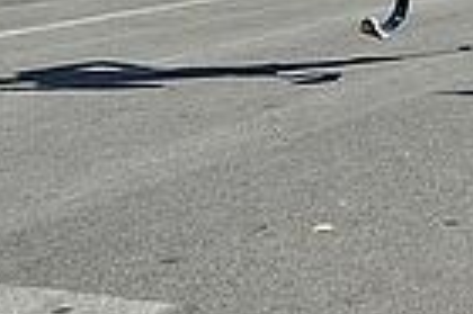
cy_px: -201
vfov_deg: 12.4
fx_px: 1352
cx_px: 547
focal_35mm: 103
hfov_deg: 18.9
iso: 200
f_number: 8
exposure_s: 1/400
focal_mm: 24
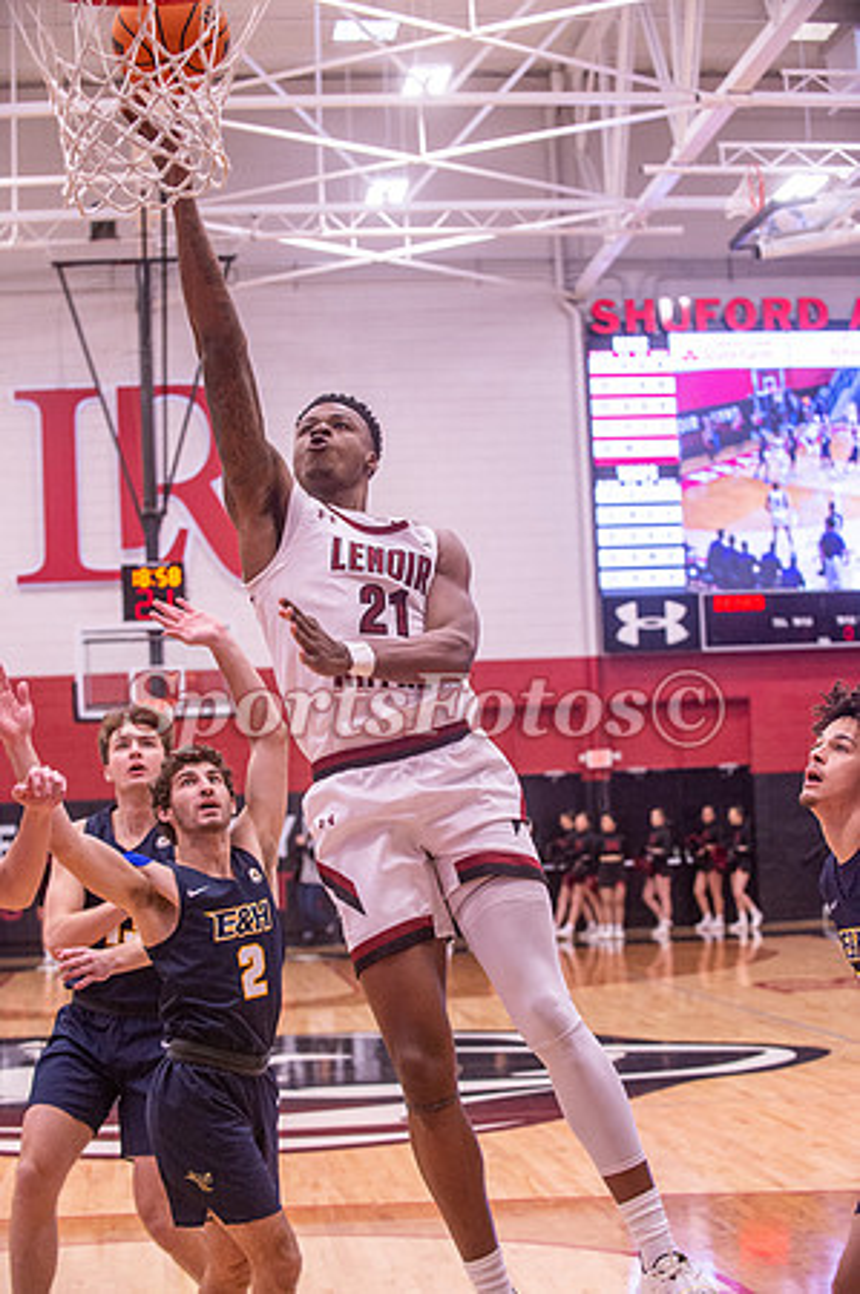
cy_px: 647
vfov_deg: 28.9
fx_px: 2514
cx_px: 430
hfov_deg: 19.4
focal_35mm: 70
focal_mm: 70
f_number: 4
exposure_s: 1/800
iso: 4000
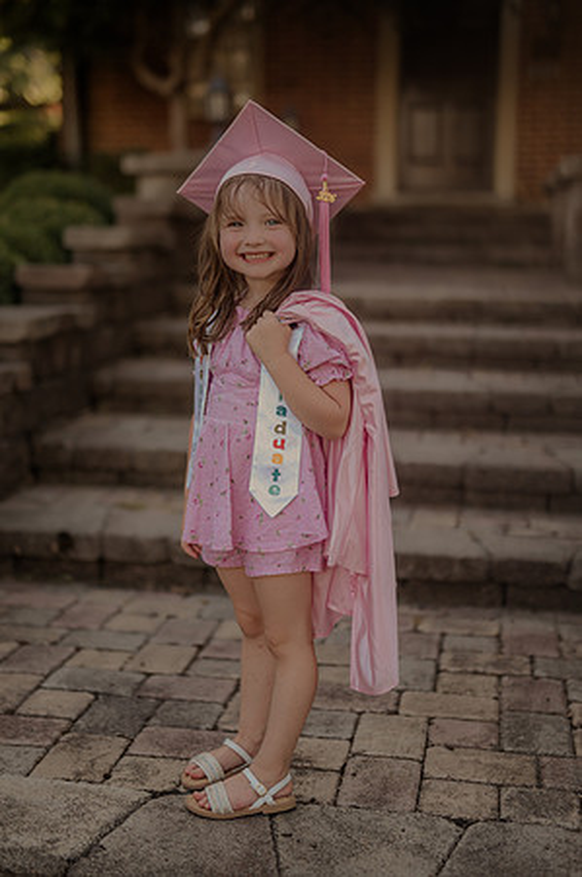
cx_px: 291
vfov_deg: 39.6
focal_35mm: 50
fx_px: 1215
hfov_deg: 26.9
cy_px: 438
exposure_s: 1/250
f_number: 2
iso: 80
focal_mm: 50
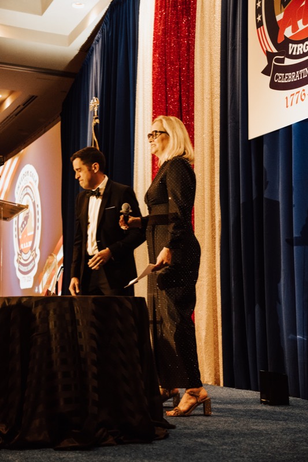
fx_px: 809
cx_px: 154
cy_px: 231
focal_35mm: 63
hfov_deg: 21.6
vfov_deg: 31.9
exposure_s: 1/100
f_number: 3.2
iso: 6400
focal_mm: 42
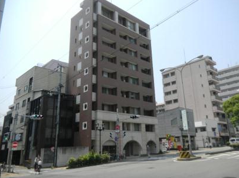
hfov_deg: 58.3
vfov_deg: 45.3
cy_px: 82
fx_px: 214
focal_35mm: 31
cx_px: 129
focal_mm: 5
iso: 113
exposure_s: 1/227
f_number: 7.9
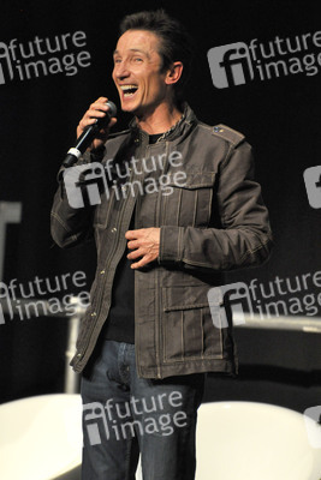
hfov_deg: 3.1
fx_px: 6013
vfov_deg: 4.6
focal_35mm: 450
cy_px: 240
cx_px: 160
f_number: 6.3
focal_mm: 300
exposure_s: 1/160
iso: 2000
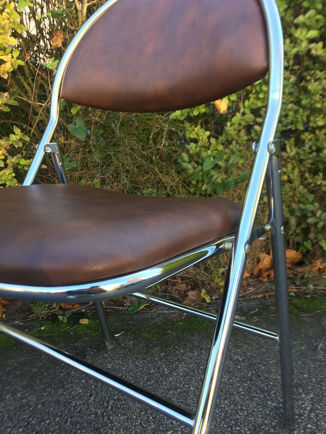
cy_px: 217
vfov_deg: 61.7
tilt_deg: -16.0
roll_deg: +3.6
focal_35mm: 29
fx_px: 364
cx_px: 163
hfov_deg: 48.2
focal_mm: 4.15
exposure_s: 1/100
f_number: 2.2
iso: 32
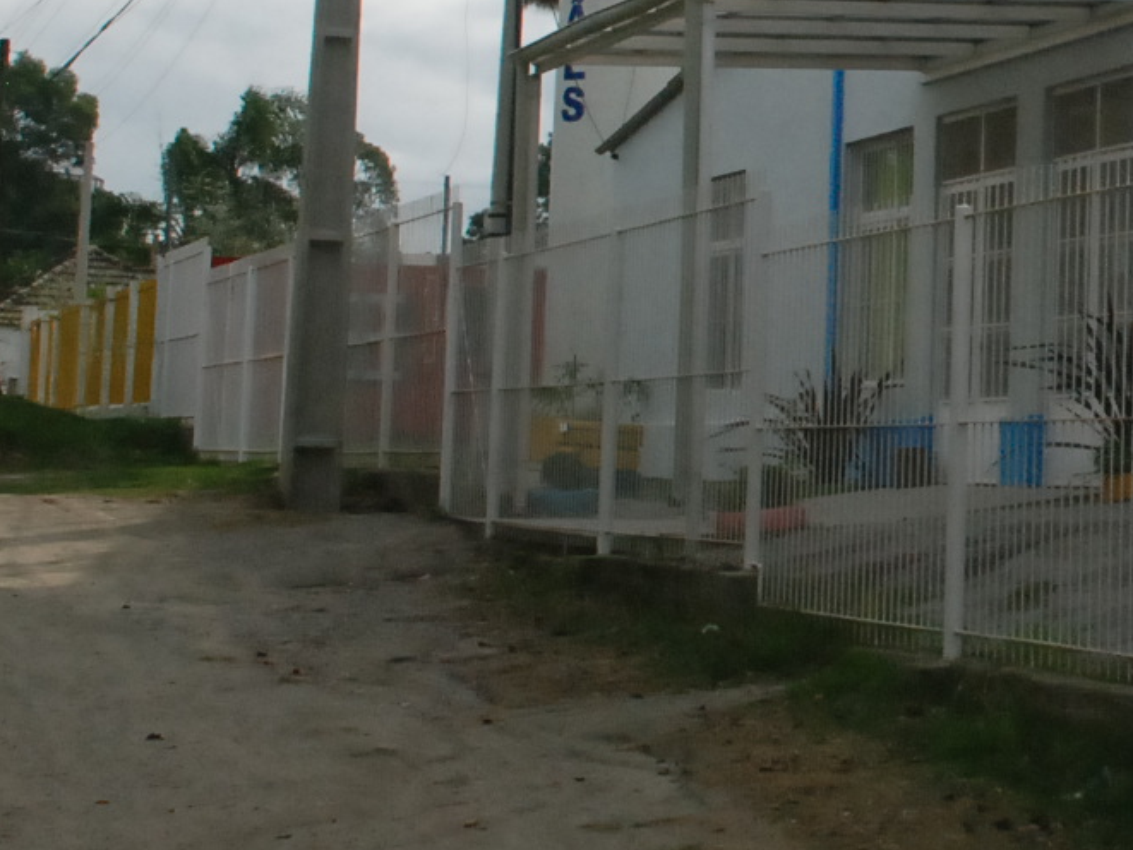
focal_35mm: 93
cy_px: 129
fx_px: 3044
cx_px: 1450
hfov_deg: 19.5
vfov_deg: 15.8
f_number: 13
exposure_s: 1/640
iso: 1000
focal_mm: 22
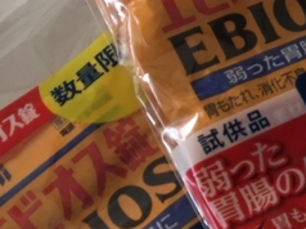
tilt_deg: -78.4
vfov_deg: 11.8
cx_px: 590
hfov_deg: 13.7
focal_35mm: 125
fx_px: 1104
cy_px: 178
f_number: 2.2
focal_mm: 4.15
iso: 40
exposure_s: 1/120
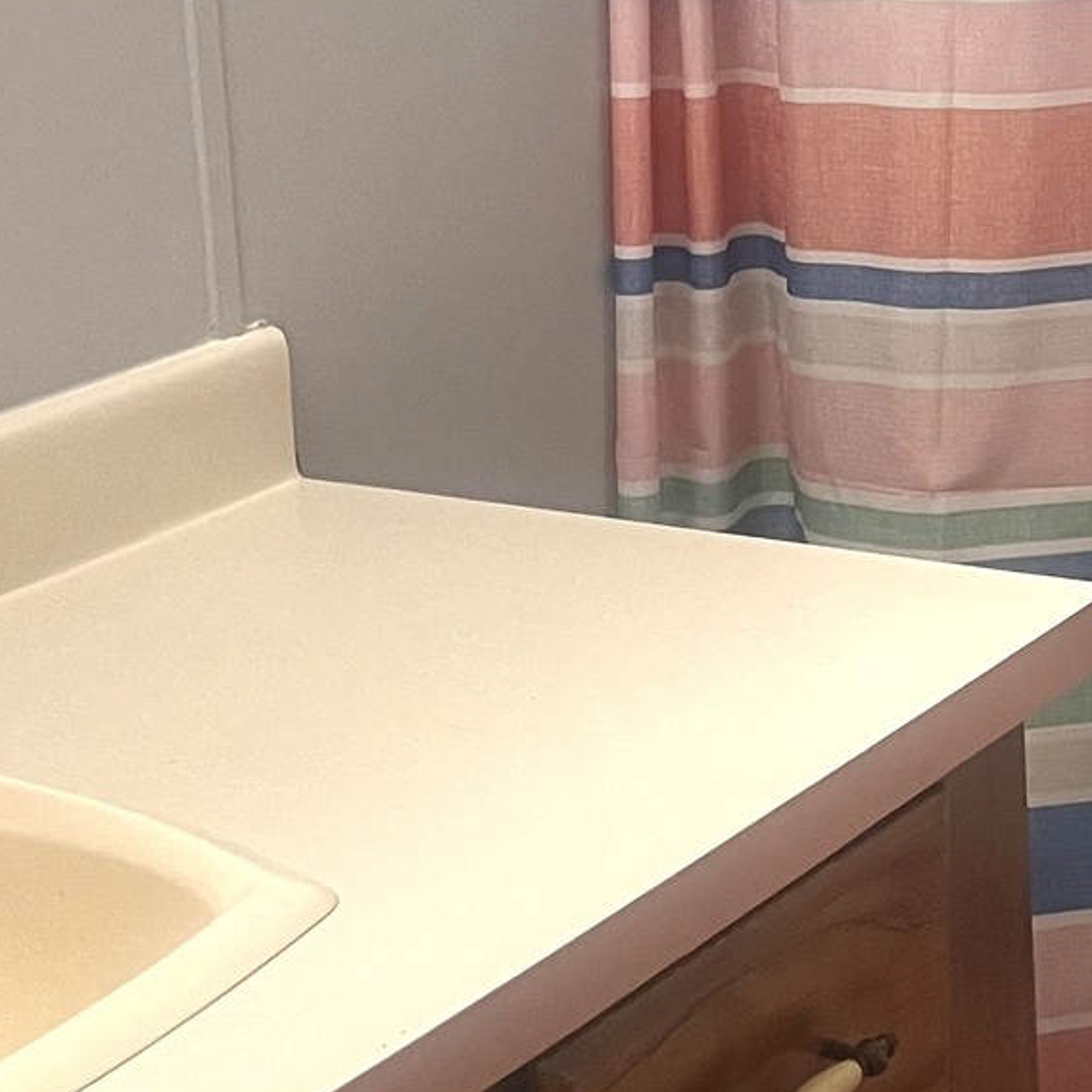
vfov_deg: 18.2
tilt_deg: -9.0
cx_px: 1278
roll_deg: +3.1
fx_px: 3319
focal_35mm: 93
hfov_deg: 17.9
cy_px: -19
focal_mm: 5.7
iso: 160
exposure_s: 1/60
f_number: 1.5
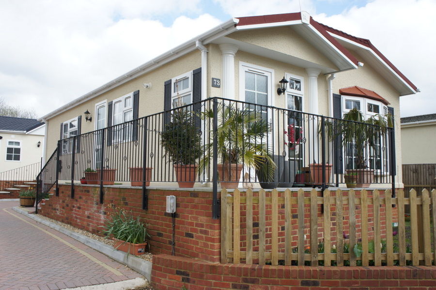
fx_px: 381
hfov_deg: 59.5
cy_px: 145
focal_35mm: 32
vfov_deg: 41.7
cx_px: 218
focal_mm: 21
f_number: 8
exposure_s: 1/200
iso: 200
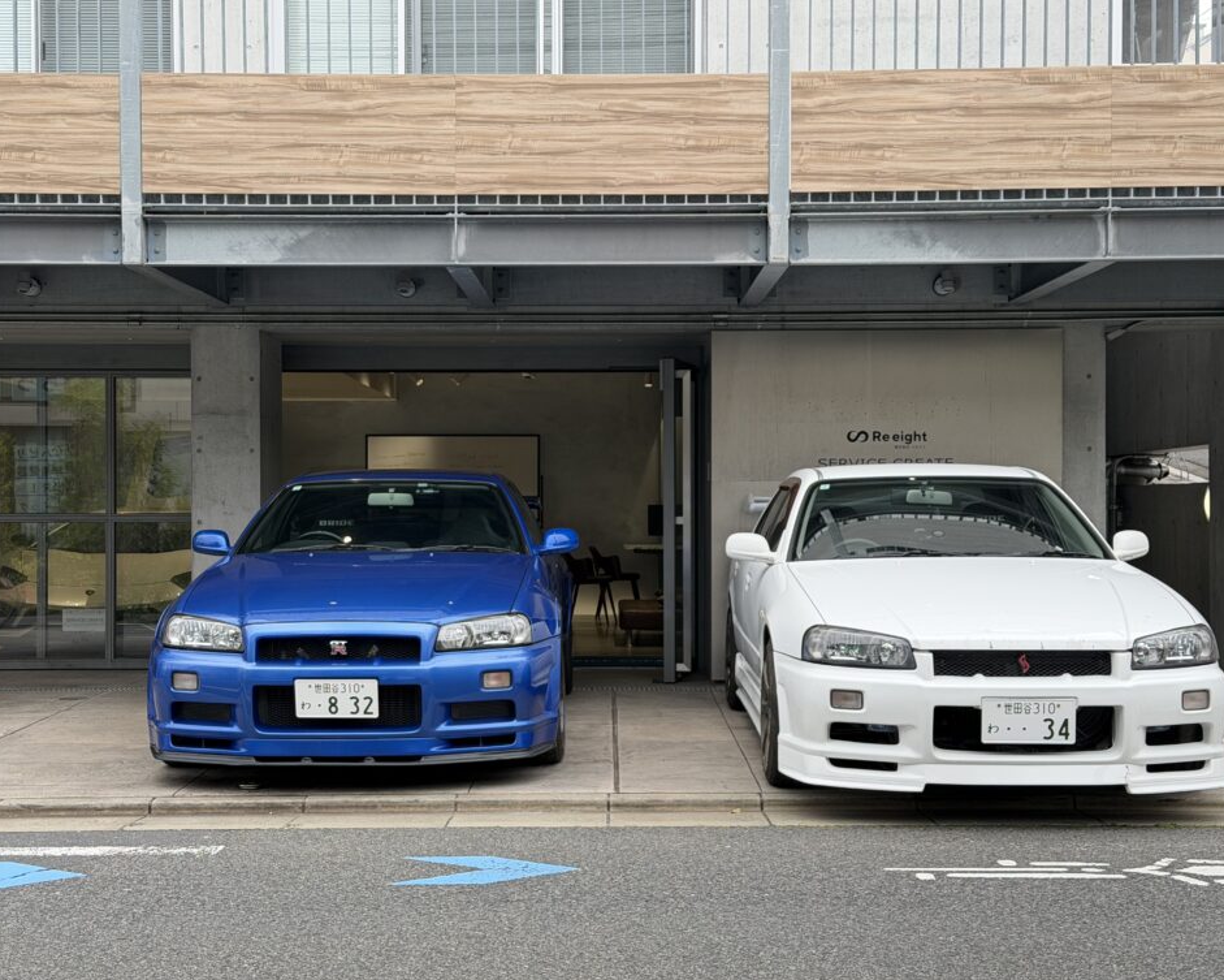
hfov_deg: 36.6
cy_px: 496
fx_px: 1848
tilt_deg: +0.3
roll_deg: +0.3
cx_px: 571
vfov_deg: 29.7
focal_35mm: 51
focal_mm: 6.76
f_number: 1.78
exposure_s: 1/646
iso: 80
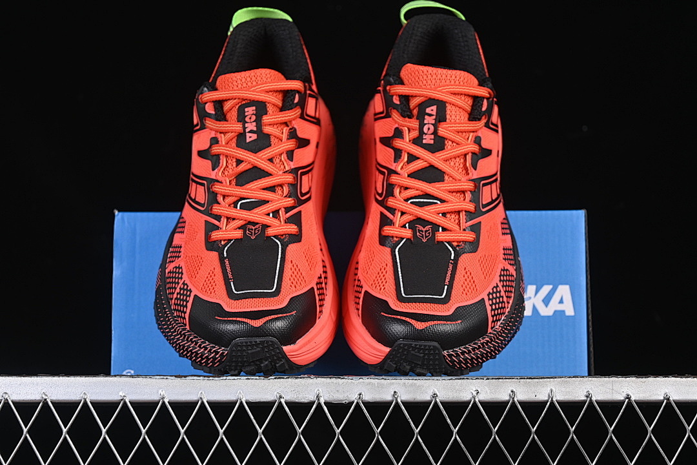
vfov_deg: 18.2
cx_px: 348
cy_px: 232
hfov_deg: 27.0
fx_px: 1452
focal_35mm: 75
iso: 160
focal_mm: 50
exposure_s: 1/60
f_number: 6.3
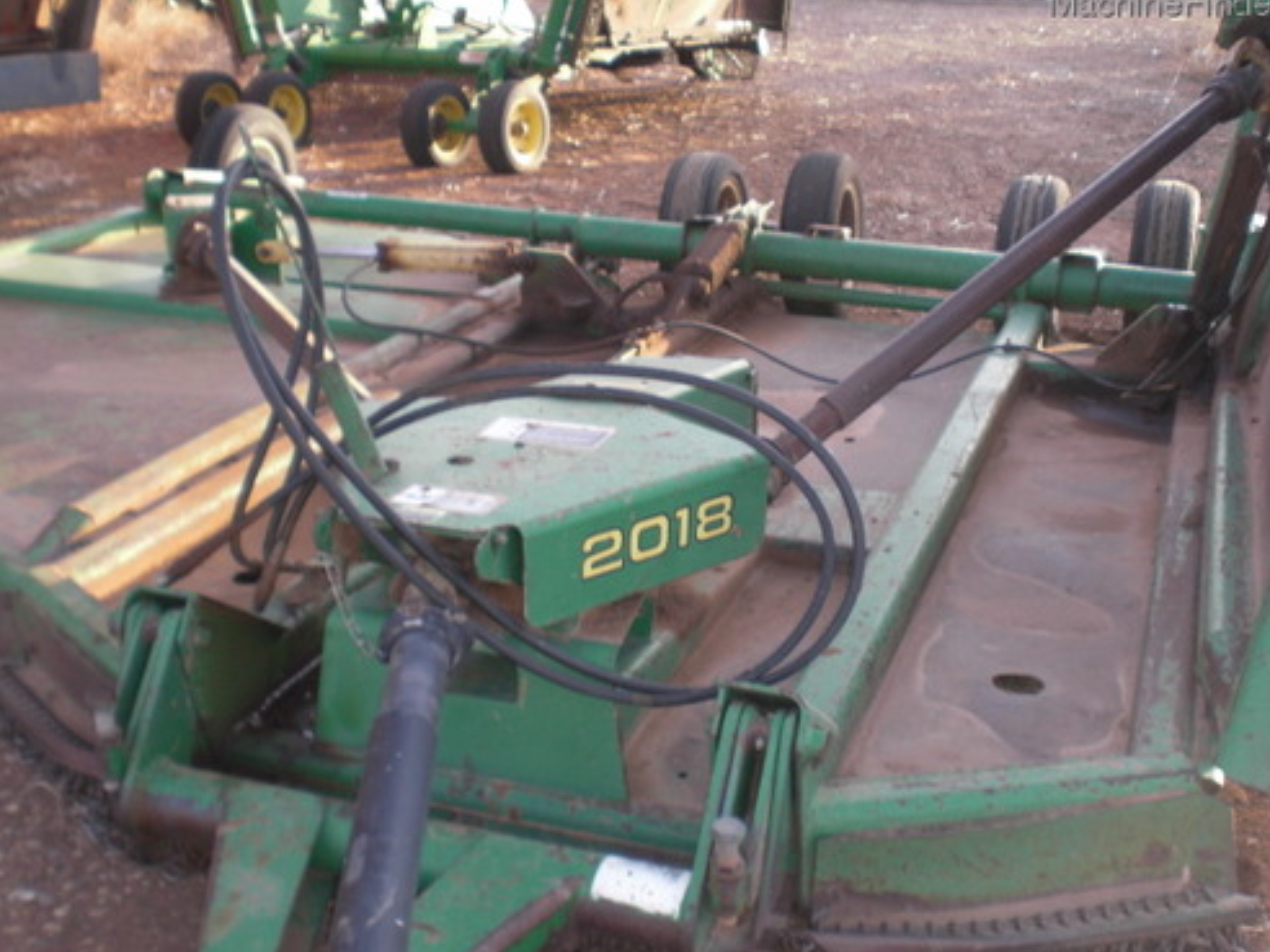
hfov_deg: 44.8
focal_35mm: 42
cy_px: 493
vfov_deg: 34.3
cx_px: 653
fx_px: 1541
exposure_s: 1/100
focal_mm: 6.3
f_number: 3.1
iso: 64
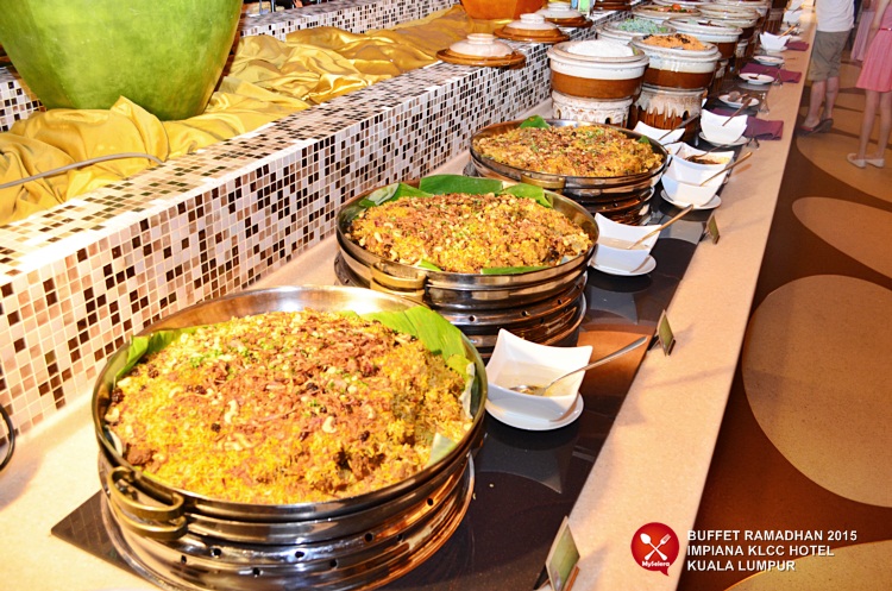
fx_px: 816
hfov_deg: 57.3
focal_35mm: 33
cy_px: 296
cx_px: 446
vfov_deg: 39.8
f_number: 5.6
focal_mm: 22
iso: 400
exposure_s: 1/40
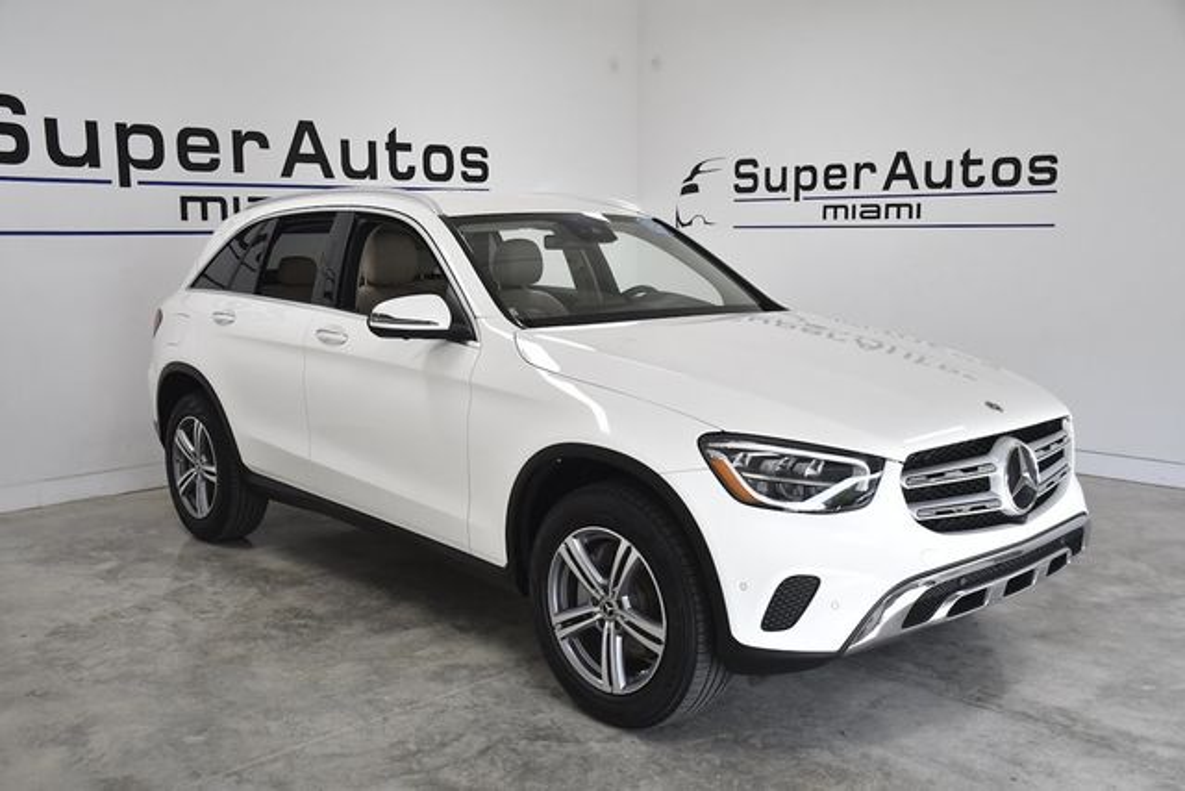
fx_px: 1119
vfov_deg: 38.9
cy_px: 396
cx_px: 592
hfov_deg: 55.8
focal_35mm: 34
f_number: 4
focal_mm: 23
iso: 1250
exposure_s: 1/1600
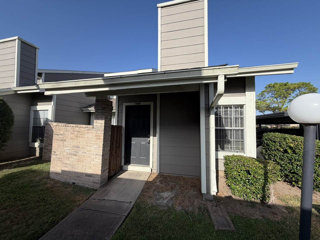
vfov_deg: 85.7
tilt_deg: +5.8
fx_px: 129
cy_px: 120
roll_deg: -2.9
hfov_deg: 102.1
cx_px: 160
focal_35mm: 14
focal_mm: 2.22
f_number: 2.2
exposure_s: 1/770
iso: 25
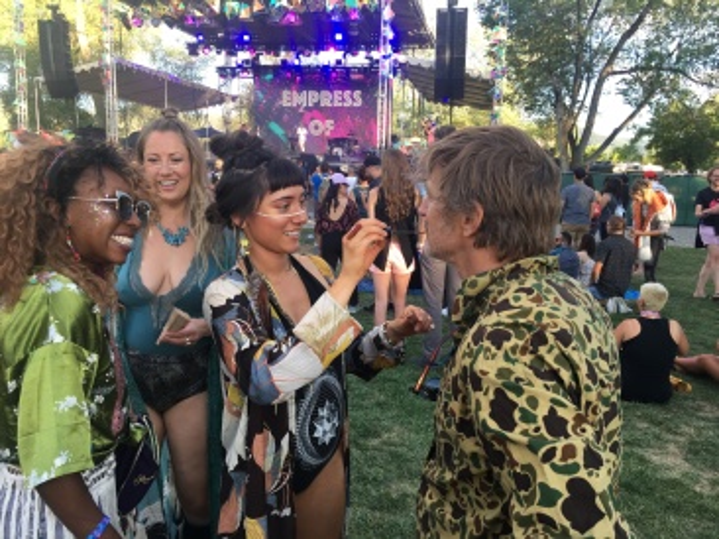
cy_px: 270
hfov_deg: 61.7
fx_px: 602
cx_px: 360
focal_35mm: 29
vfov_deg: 48.2
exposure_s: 1/120
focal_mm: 4.15
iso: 32
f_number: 2.2
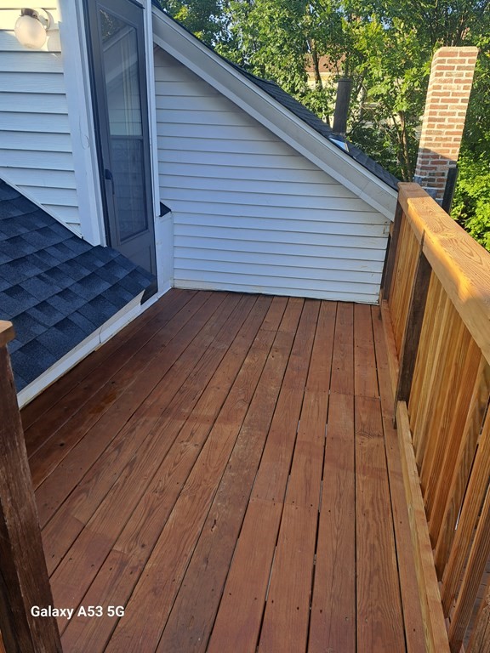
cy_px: 326
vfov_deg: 71.6
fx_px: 453
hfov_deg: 56.8
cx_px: 245
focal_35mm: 24
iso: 50
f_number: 1.8
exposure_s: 1/132
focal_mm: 5.23
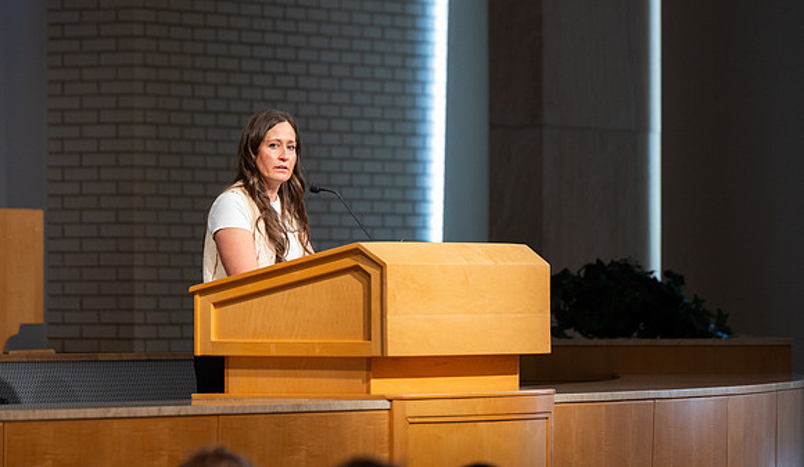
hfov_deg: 9.0
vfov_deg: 5.2
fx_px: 5131
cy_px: 164
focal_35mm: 239
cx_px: 346
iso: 2500
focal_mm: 200
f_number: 3.5
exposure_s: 1/400
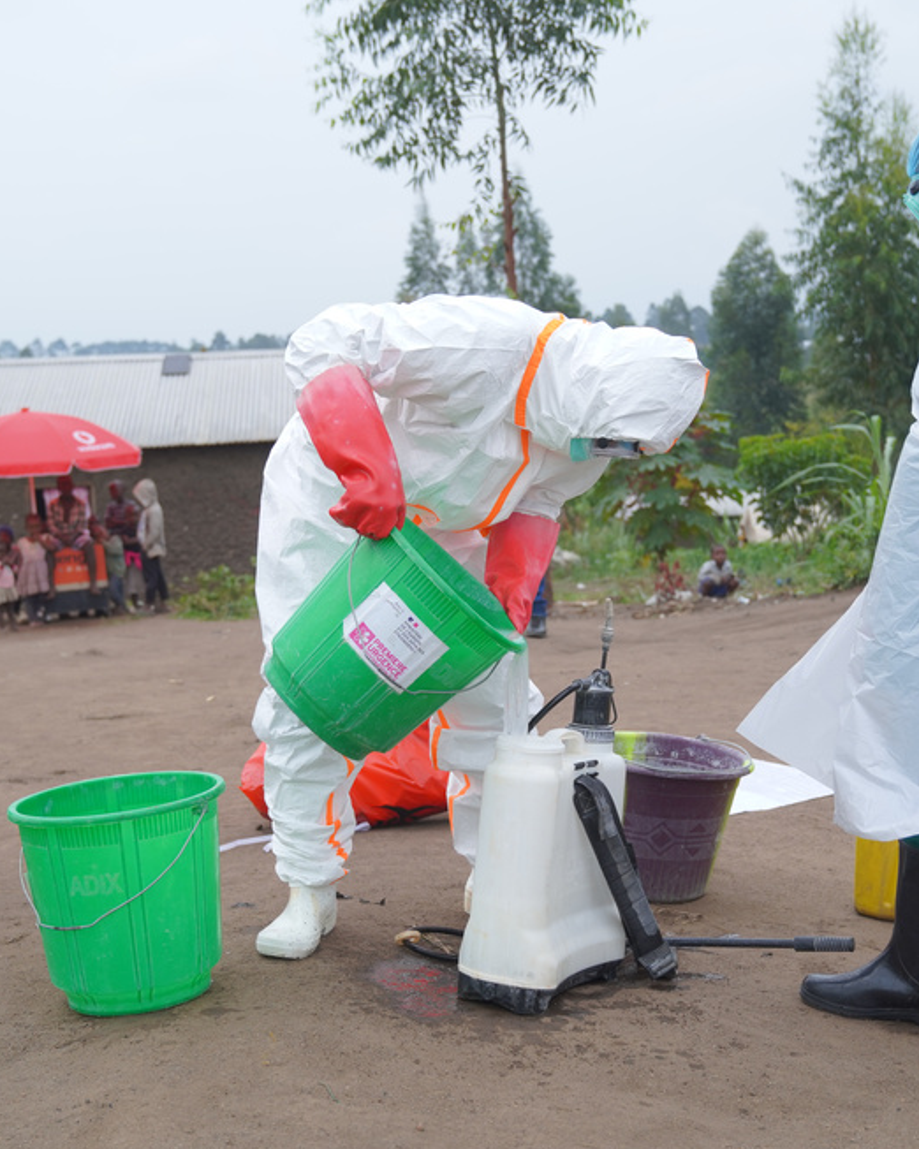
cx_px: 512
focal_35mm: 53
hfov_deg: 28.6
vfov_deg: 35.4
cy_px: 586
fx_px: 1803
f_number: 4
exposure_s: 1/500
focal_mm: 36
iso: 250
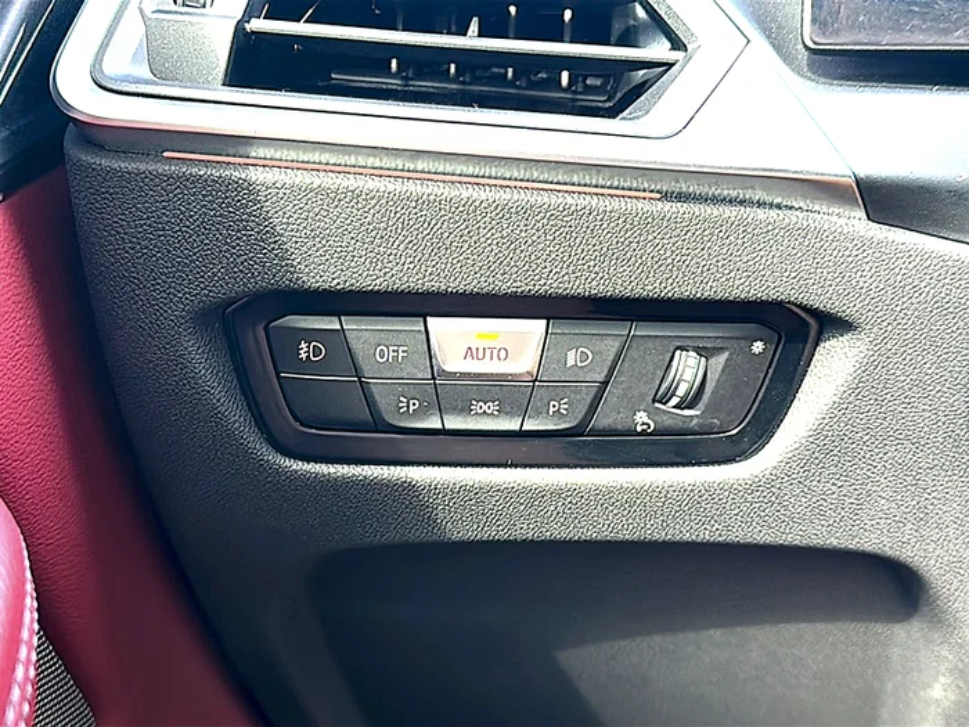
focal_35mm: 40
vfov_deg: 36.0
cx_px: 484
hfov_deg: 46.8
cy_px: 364
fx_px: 1120
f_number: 1.78
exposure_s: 1/64
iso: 100
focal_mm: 6.86
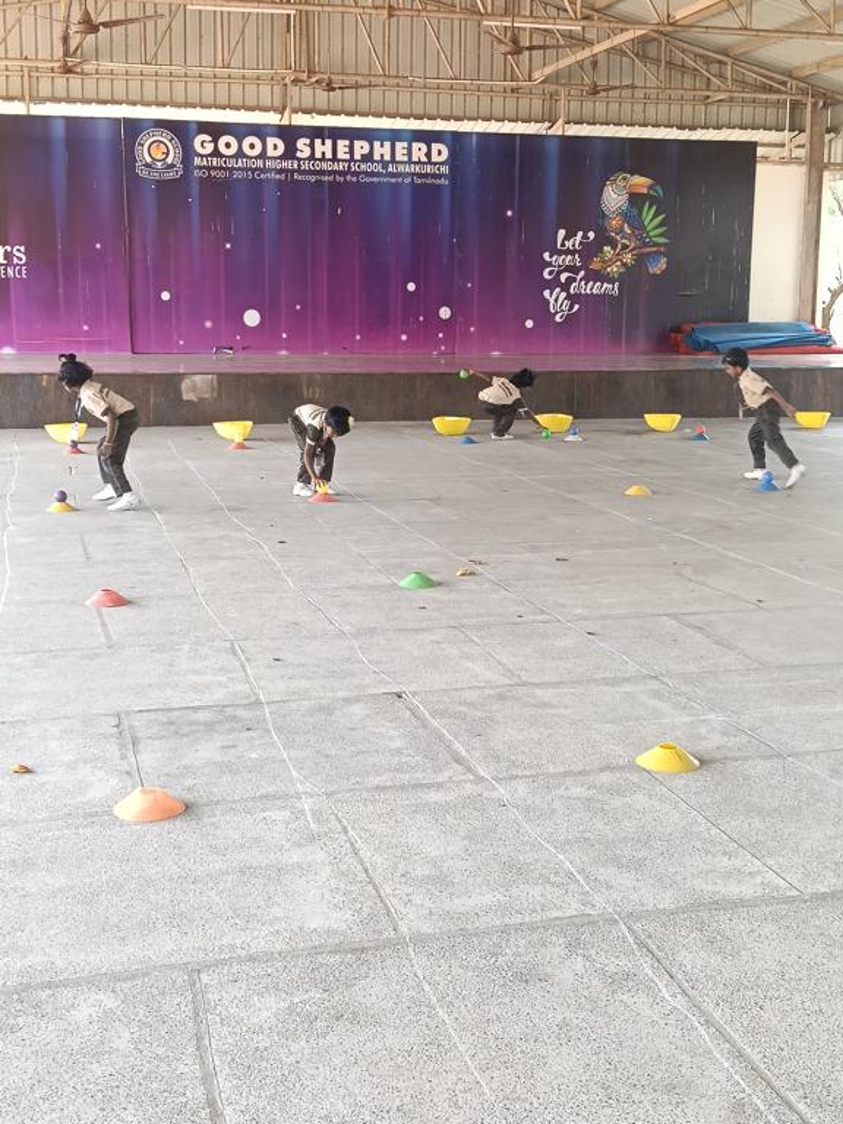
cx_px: 422
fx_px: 1364
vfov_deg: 44.8
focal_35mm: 42
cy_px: 562
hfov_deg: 34.3
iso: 320
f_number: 1.8
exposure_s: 1/60
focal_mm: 3.98
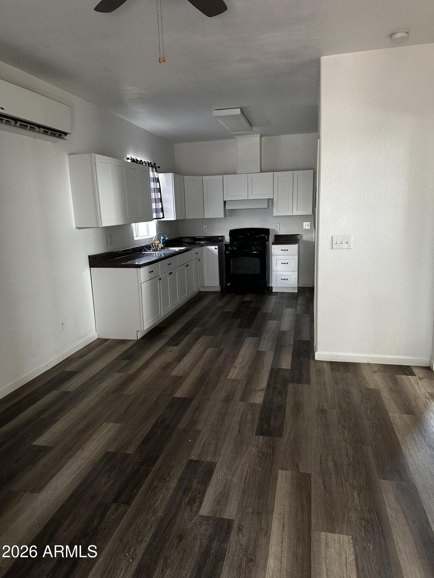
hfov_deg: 56.8
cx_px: 217
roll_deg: +1.3
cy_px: 289
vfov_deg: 71.6
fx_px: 401
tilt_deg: -10.8
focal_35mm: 24
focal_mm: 6.86
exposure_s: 1/67
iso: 250
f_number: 1.78
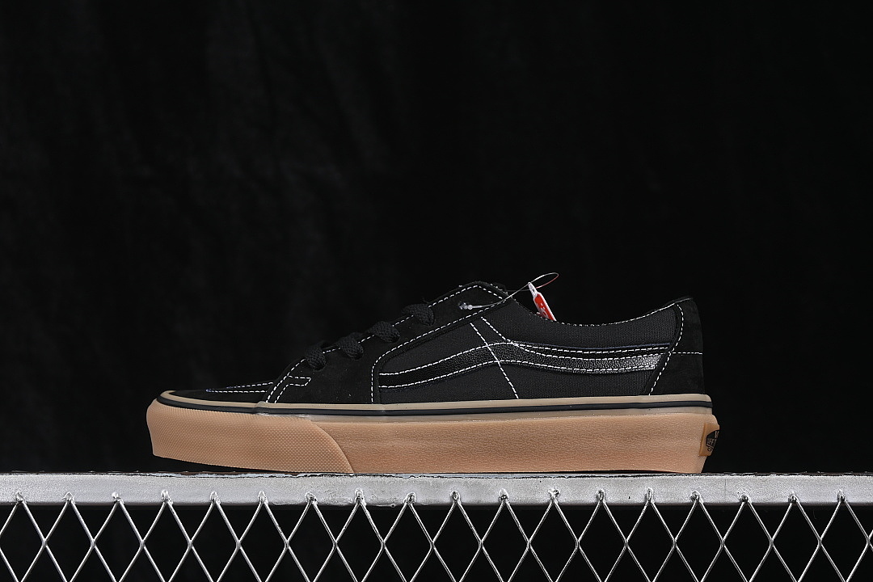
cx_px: 436
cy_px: 291
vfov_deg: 18.2
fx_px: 1819
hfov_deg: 27.0
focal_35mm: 75
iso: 160
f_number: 6.3
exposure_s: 1/60
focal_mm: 50
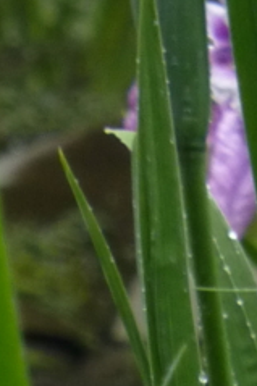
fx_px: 13972
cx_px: 529
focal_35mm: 1303
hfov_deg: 1.1
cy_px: -580
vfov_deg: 1.6
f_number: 5.5
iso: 160
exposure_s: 1/80
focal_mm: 33.3
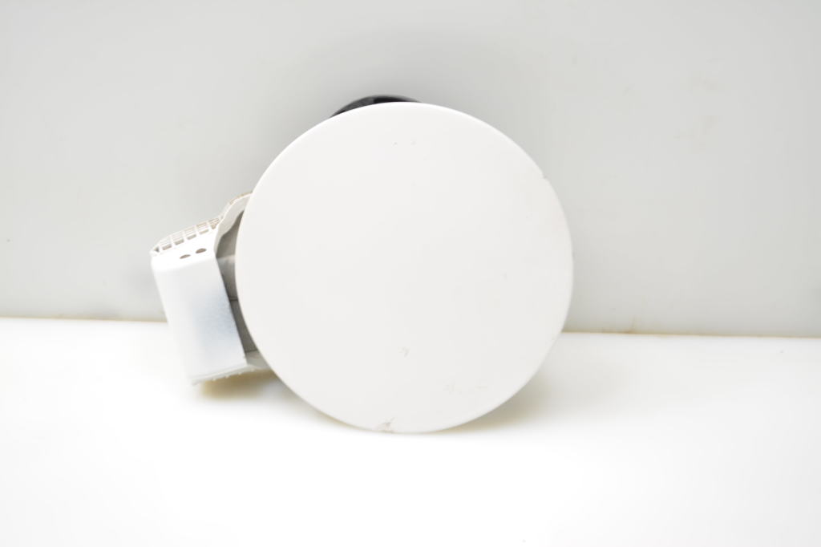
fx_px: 1881
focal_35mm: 82
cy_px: 274
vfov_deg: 16.5
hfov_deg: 24.6
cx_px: 410
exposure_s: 1/10
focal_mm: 55
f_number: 5.6
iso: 100
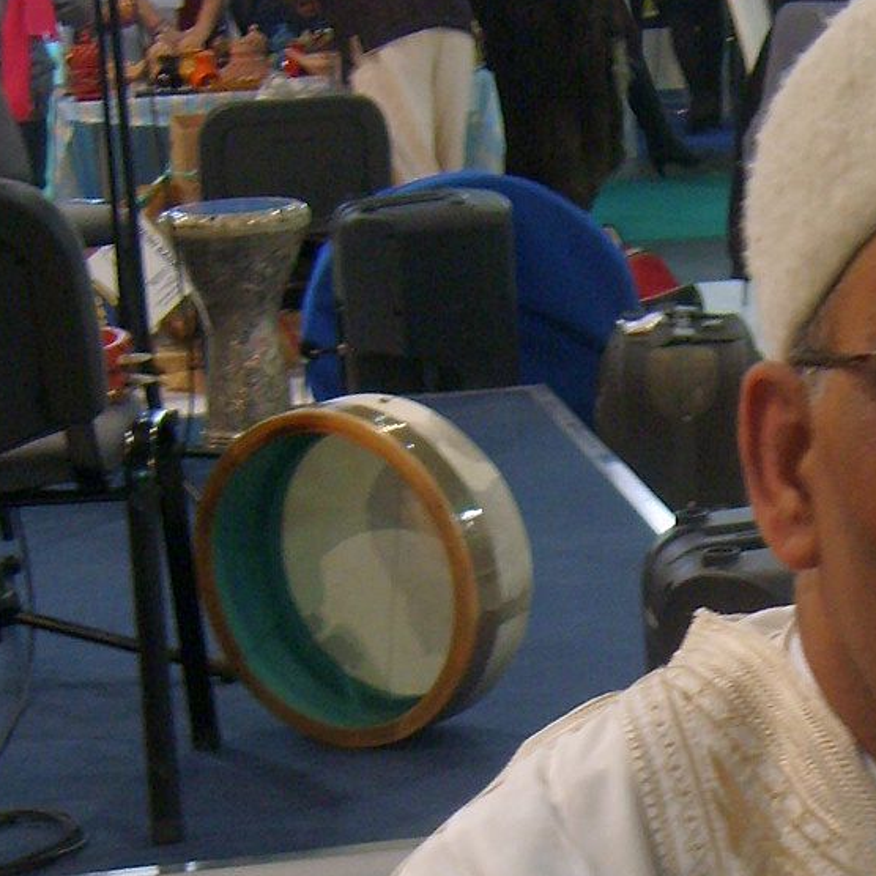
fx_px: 3264
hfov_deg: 15.1
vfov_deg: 15.0
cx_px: 815
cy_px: 890
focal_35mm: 114
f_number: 2.8
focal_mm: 7.4
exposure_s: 1/30
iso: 113
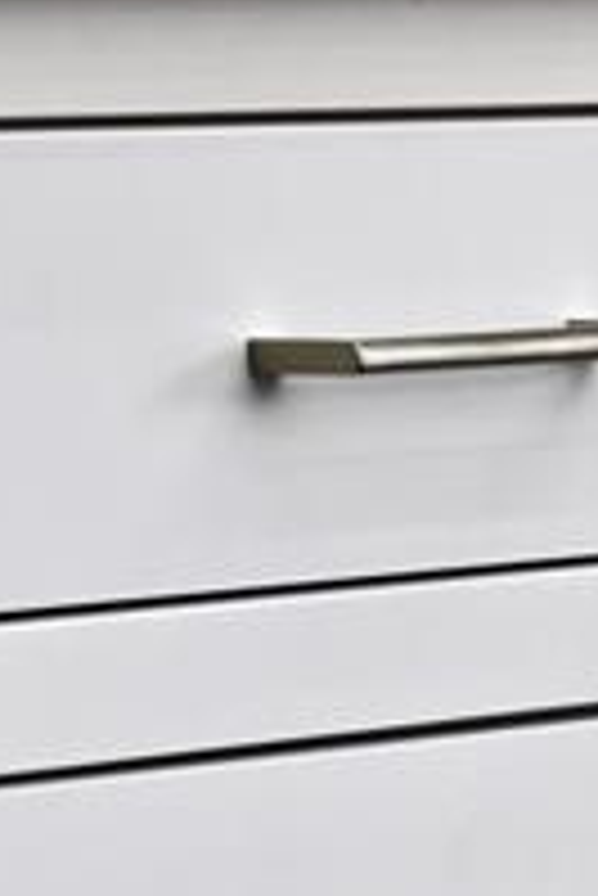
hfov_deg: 3.5
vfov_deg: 5.3
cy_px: -126
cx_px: 1911
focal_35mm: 386
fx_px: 9600
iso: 800
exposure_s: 1/20
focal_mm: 50
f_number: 8
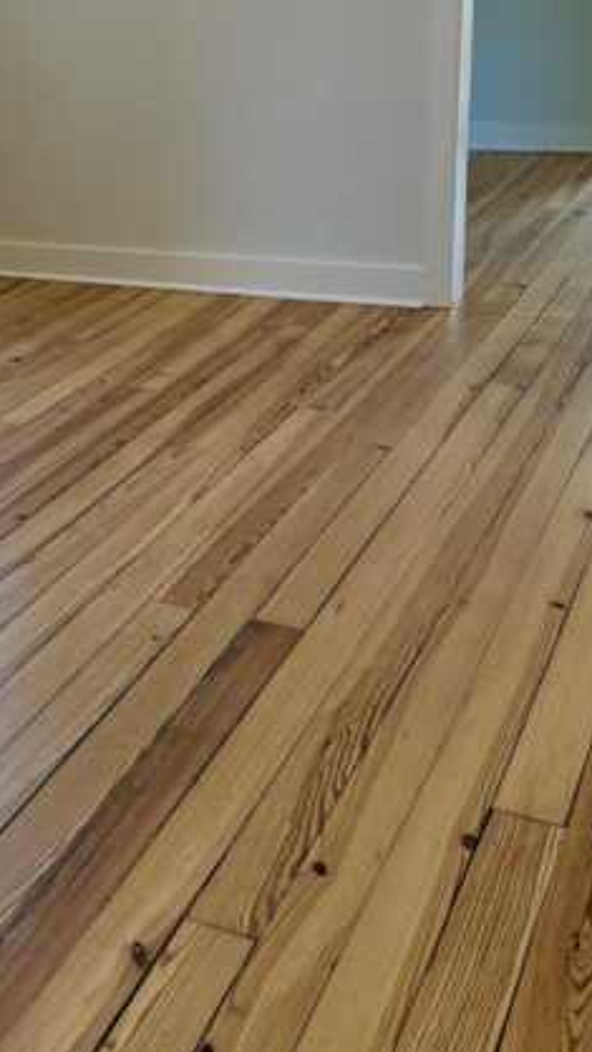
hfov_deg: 24.5
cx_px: 116
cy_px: 302
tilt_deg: -14.6
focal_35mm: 48
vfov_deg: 42.0
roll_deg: +1.2
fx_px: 1340
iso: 200
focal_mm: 6.76
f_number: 1.78
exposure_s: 1/236
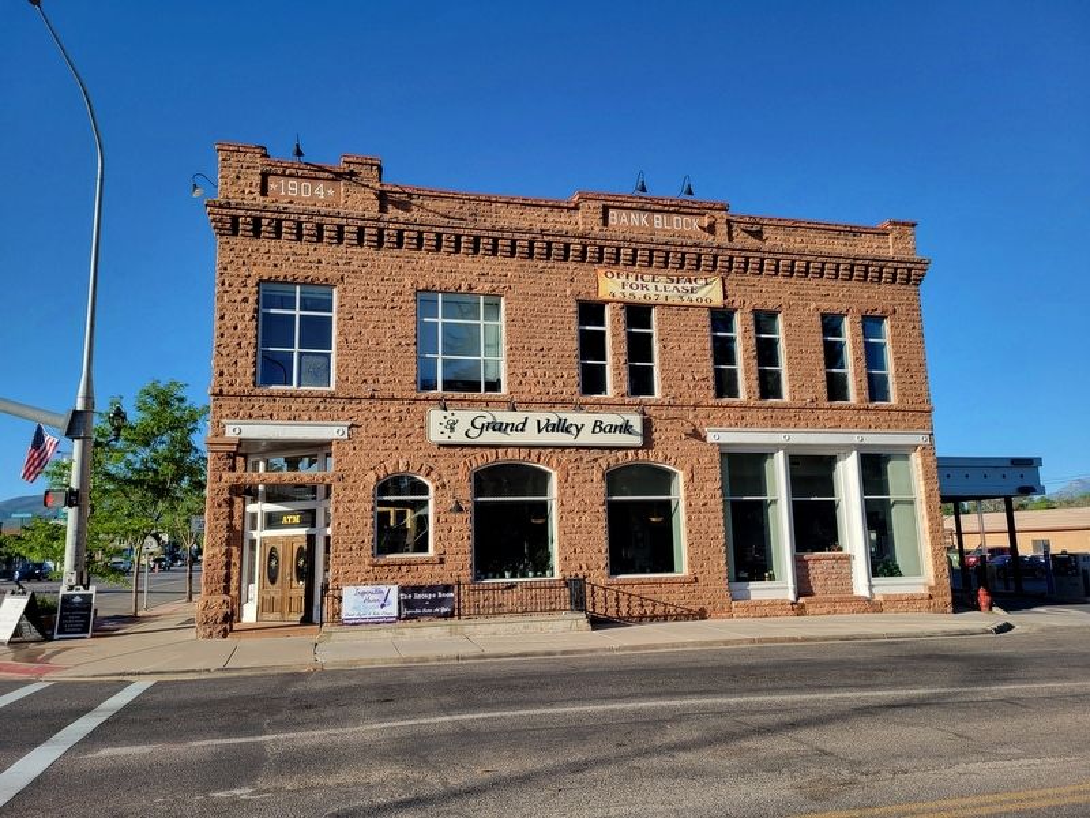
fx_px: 819
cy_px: 409
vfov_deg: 53.1
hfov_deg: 67.3
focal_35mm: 26
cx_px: 545
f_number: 1.8
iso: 40
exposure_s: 1/1332
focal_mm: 5.4
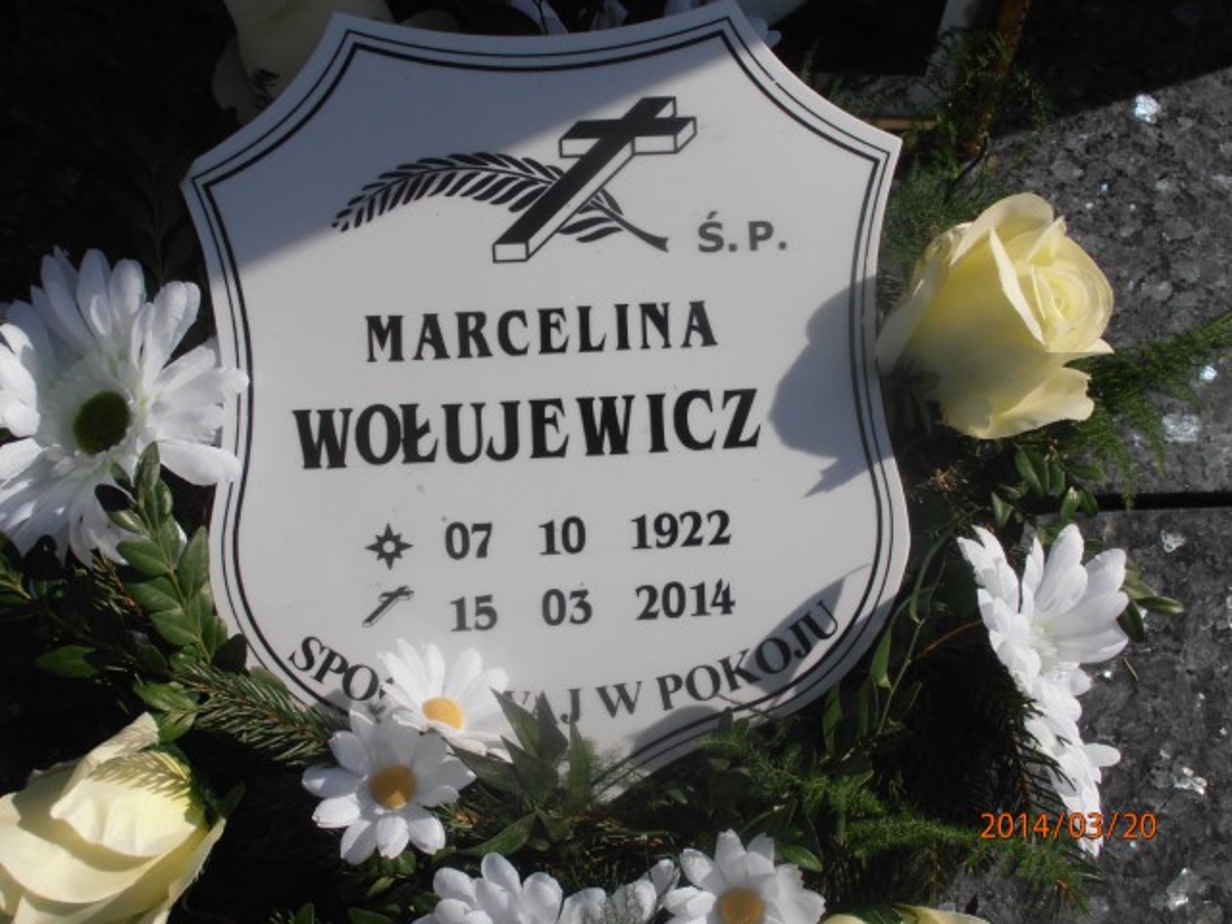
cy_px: 462
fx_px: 2029
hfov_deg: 33.8
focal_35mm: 57
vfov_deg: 25.7
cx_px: 616
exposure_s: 1/1600
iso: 80
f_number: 4.5
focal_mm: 10.04
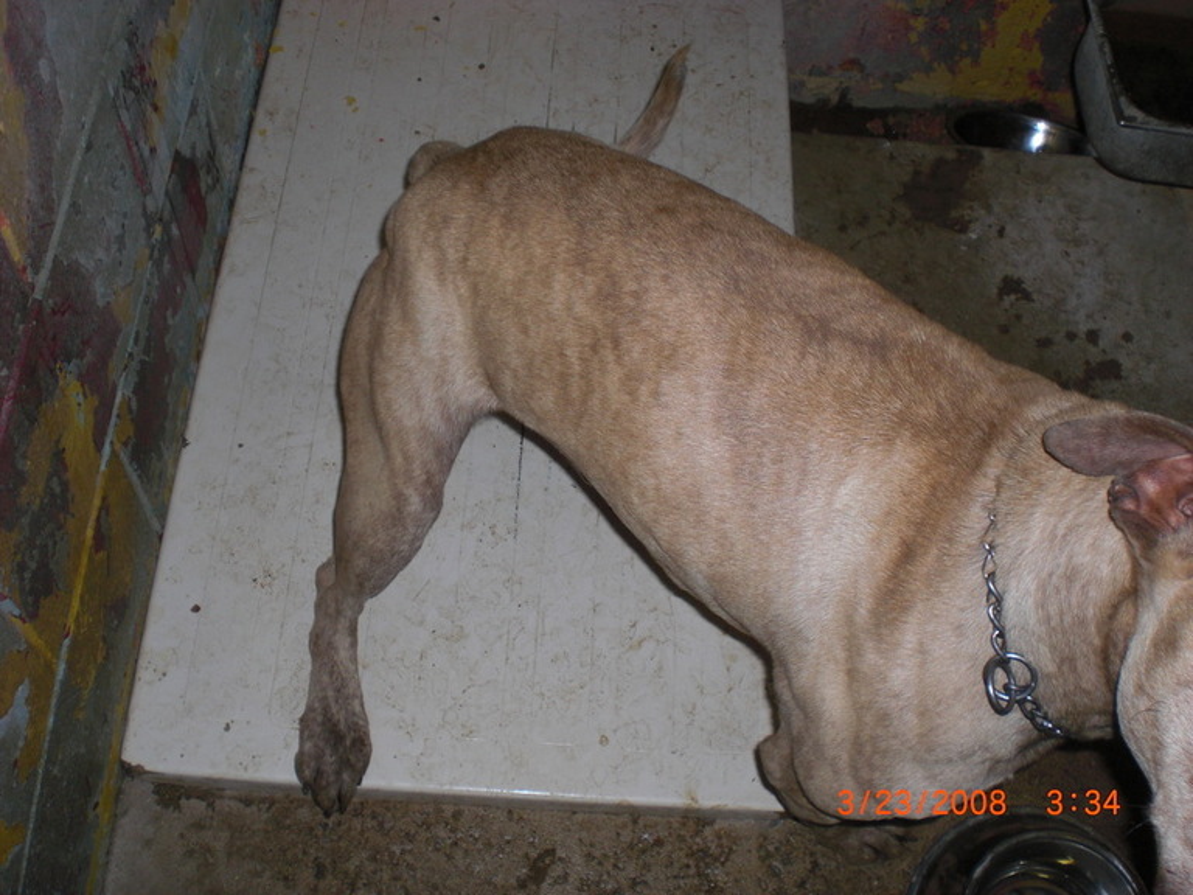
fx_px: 1310
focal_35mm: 38
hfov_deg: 49.0
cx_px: 596
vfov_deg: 37.7
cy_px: 448
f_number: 3.1
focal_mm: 6.3
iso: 64
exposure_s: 1/60
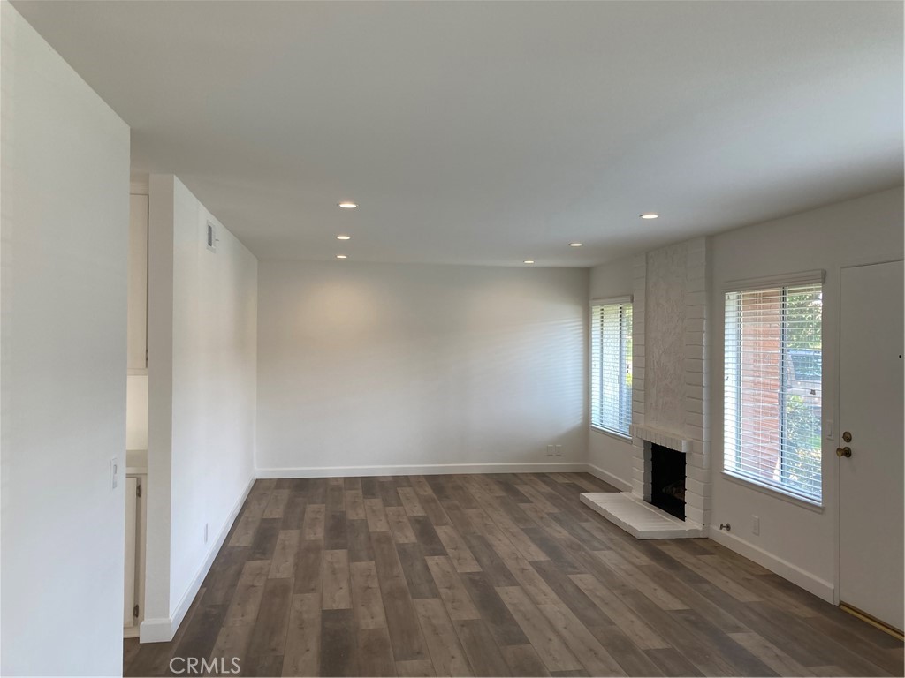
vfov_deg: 49.7
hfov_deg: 63.4
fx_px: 732
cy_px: 339
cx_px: 452
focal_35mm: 28
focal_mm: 3.99
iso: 64
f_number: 1.8
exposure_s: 1/120
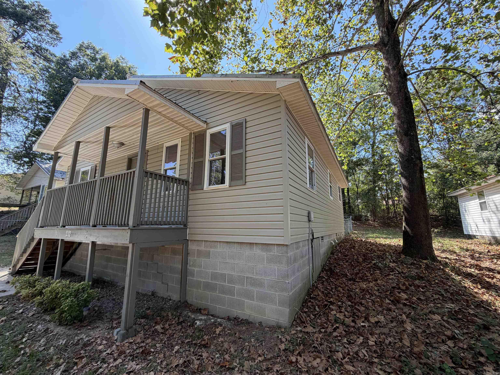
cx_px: 250
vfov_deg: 85.7
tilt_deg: +11.0
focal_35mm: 14
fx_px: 202
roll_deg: -0.9
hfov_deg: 102.1
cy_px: 188
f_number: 2.2
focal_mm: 2.22
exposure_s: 1/227
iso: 40
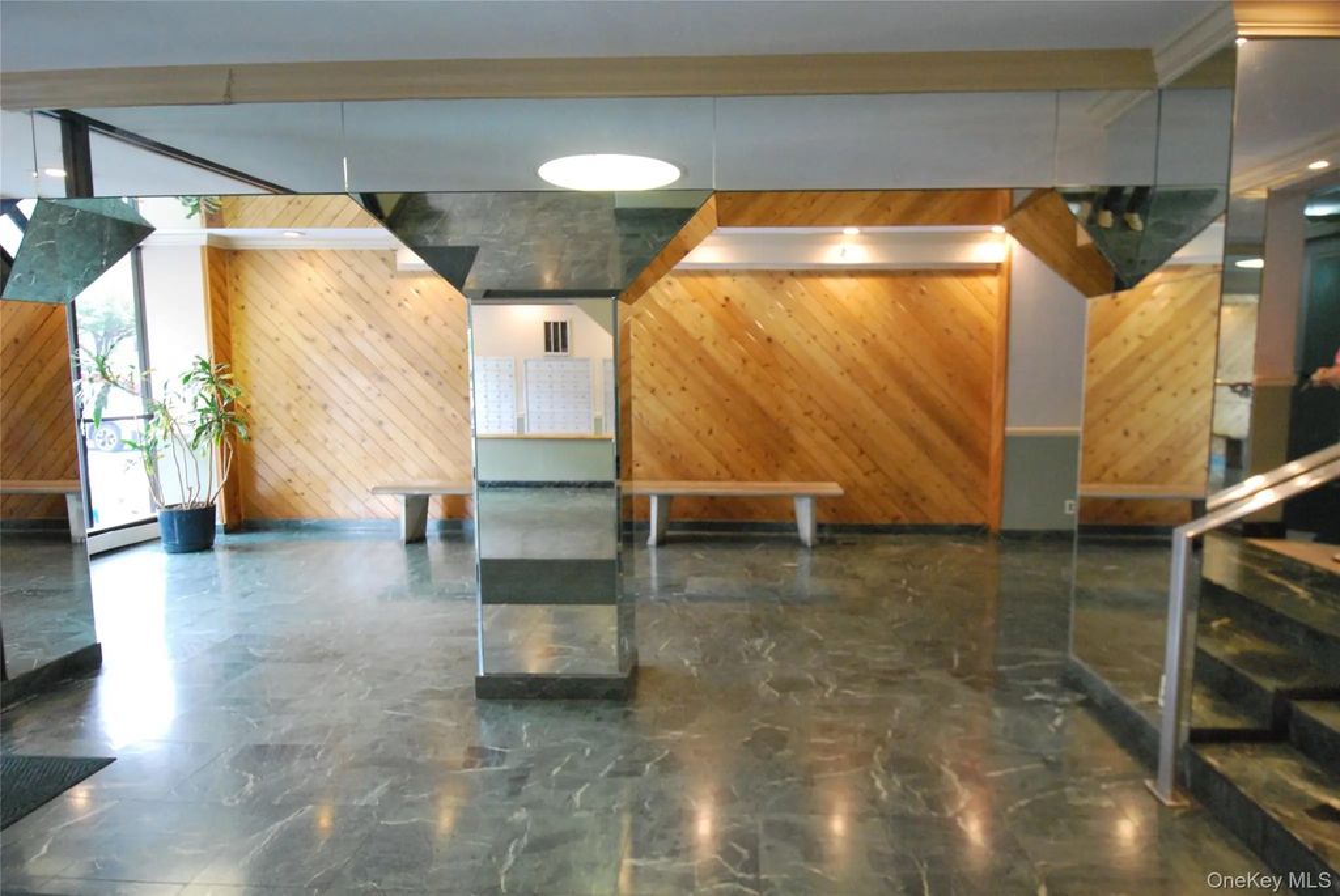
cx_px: 670
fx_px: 727
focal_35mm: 20
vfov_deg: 63.3
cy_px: 448
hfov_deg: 85.4
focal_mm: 13
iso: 1600
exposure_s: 1/30
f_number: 6.3
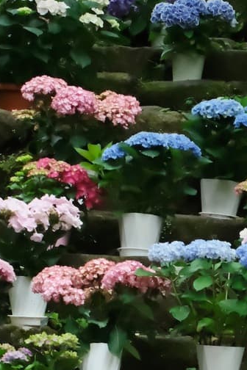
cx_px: 354
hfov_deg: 3.5
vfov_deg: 5.3
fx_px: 3972
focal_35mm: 386
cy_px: 464
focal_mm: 59.9
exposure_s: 1/250
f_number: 5.6
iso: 3200
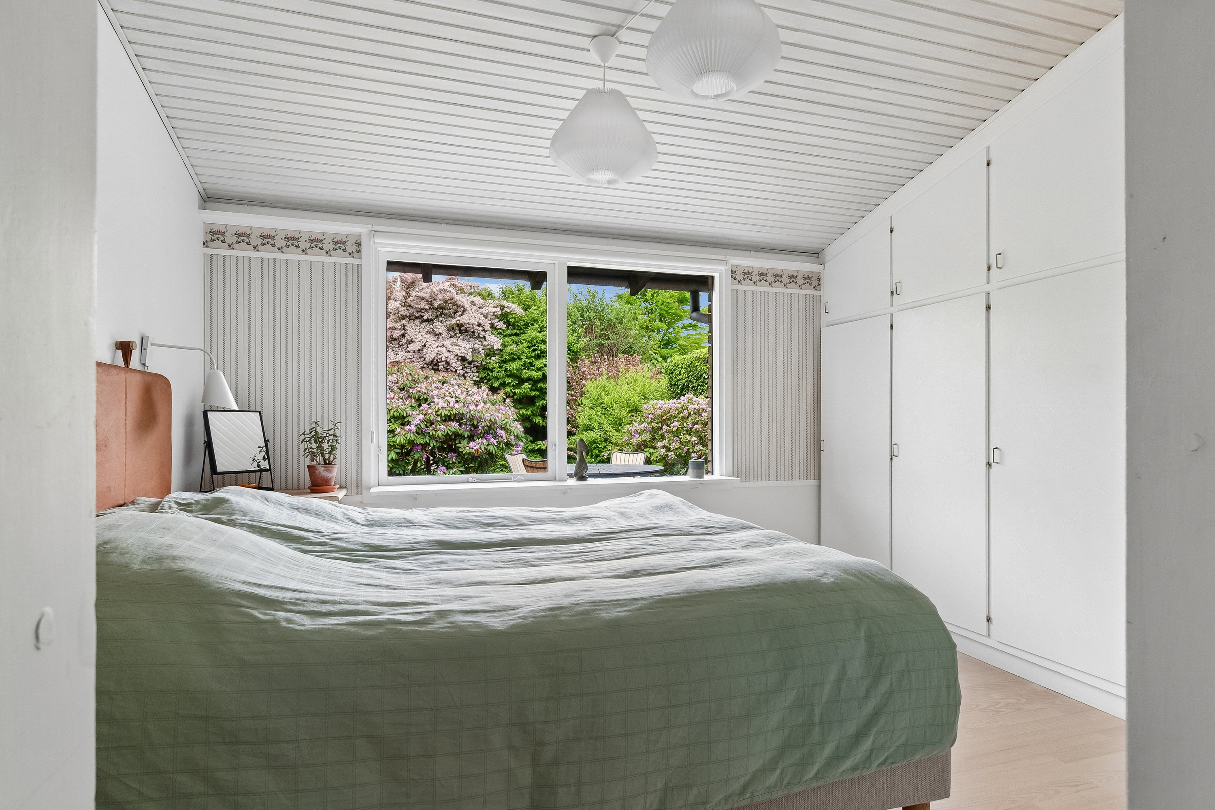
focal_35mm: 18
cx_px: 608
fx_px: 607
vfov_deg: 67.4
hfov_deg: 90.0
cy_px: 405
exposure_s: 1/40
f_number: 10
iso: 200
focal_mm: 12
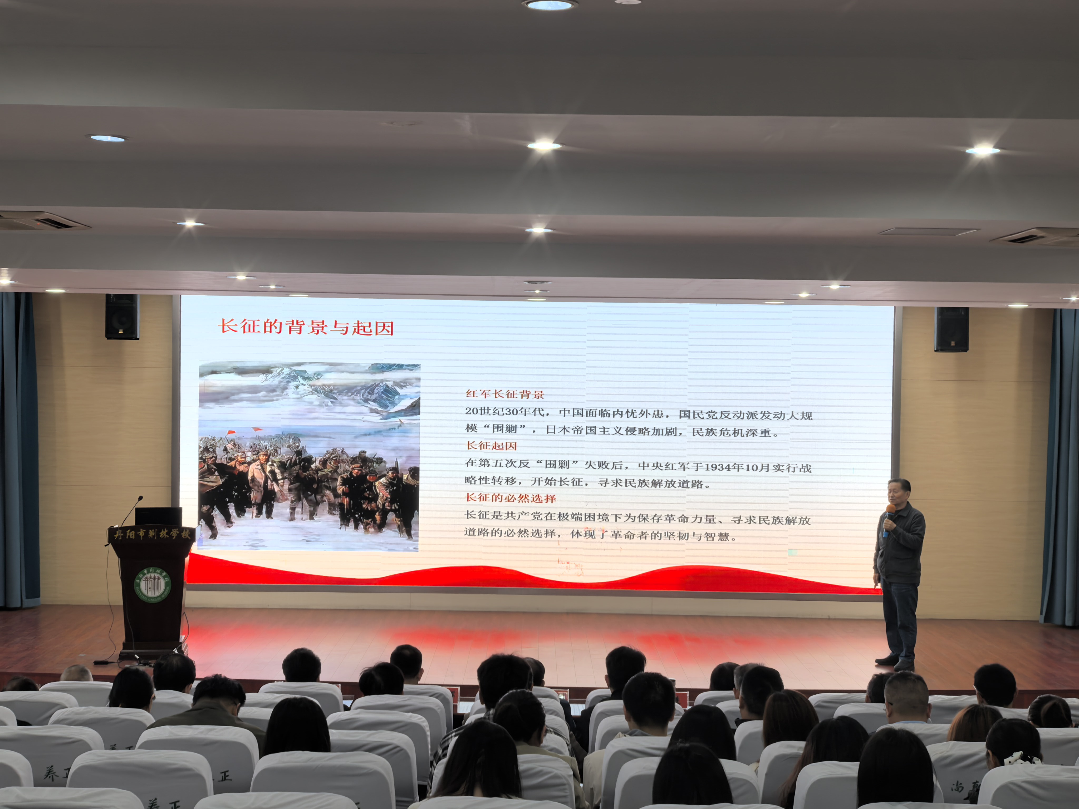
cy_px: 404
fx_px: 1714
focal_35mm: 55
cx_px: 540
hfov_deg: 34.9
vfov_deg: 26.6
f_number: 4
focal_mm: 8.5
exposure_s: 1/100
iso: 125
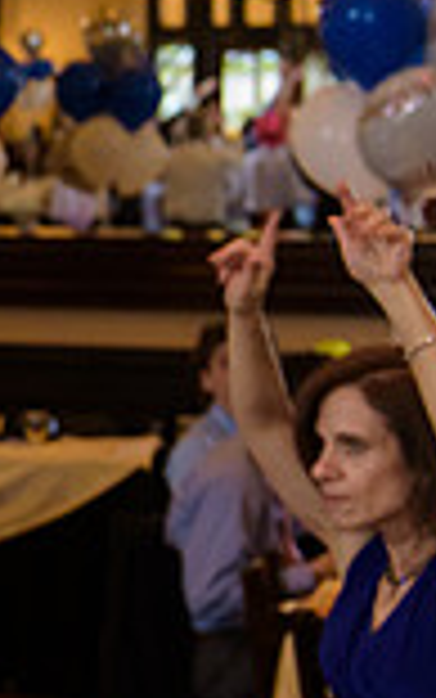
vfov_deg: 14.4
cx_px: -755
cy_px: 340
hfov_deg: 8.1
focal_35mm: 145
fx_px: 2754
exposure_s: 1/125
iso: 1600
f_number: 3.2
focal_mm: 38
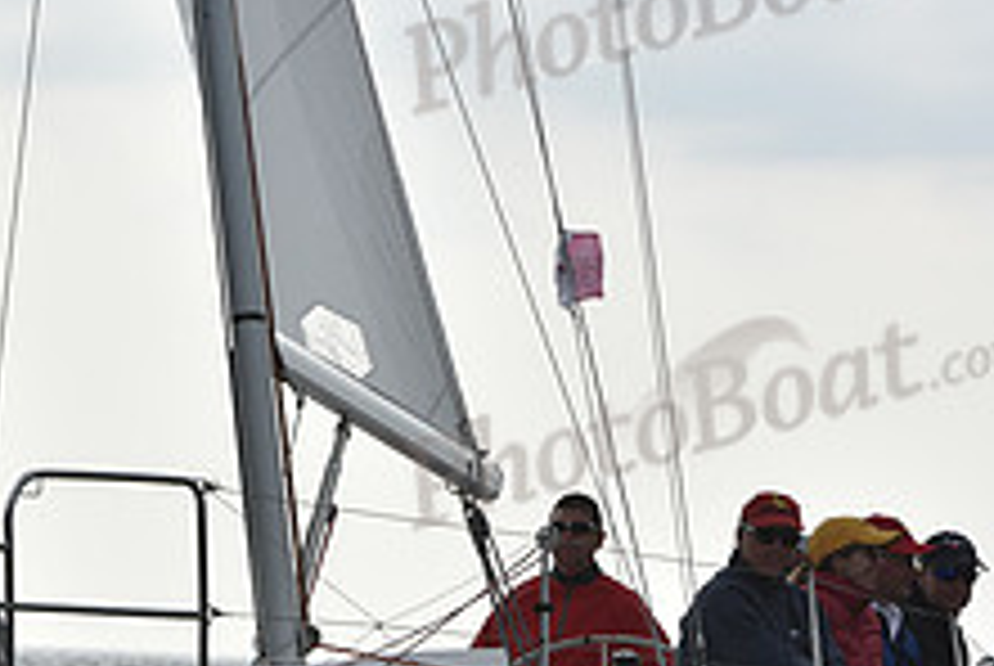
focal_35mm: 524
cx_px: 175
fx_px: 14487
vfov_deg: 2.6
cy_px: 709
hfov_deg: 3.9
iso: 400
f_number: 13
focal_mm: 200
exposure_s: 1/800
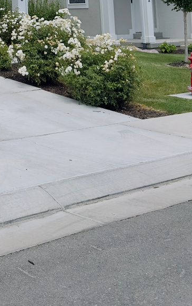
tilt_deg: +7.9
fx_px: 560
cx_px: -63
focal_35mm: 67
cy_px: -55
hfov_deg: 18.1
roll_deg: +1.3
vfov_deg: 27.2
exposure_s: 1/11628
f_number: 1.78
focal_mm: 6.86
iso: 100
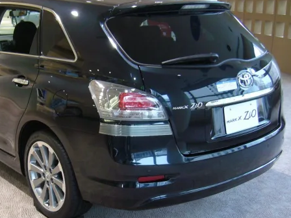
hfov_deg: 37.6
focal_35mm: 50
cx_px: 90
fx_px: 420
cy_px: 112
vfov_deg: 29.1
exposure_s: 1/13
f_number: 2.8
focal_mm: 5.8
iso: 200
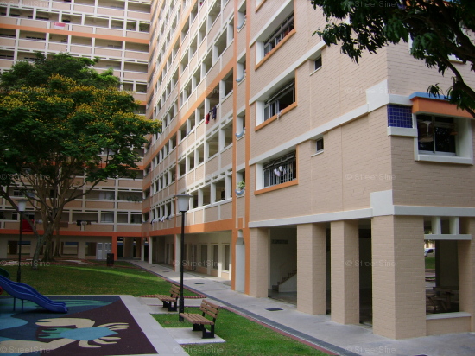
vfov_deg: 40.7
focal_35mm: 35
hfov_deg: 52.6
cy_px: 178
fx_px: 480
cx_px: 238
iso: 50
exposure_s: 1/706
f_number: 2.8
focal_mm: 5.95
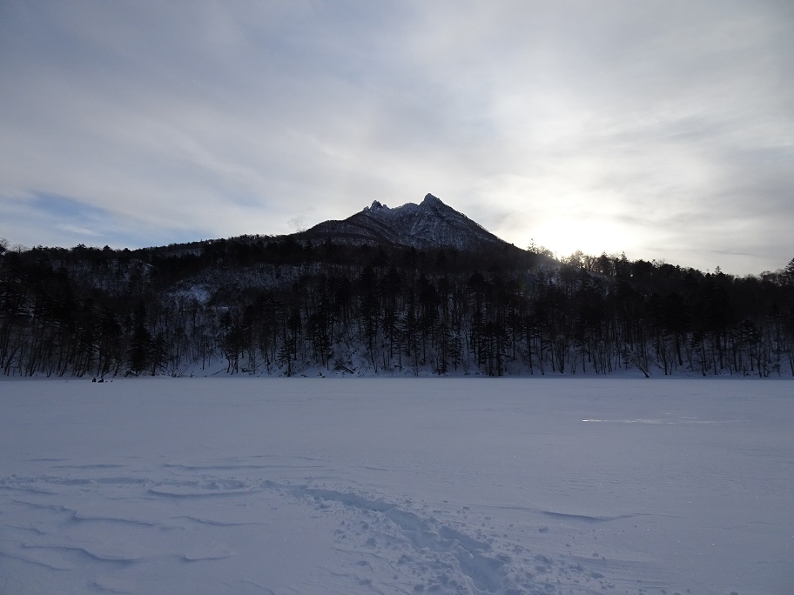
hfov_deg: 71.6
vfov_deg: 56.8
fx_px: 550
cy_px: 298
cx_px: 397
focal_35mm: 24
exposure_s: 1/1600
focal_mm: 4.1
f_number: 3.5
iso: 80
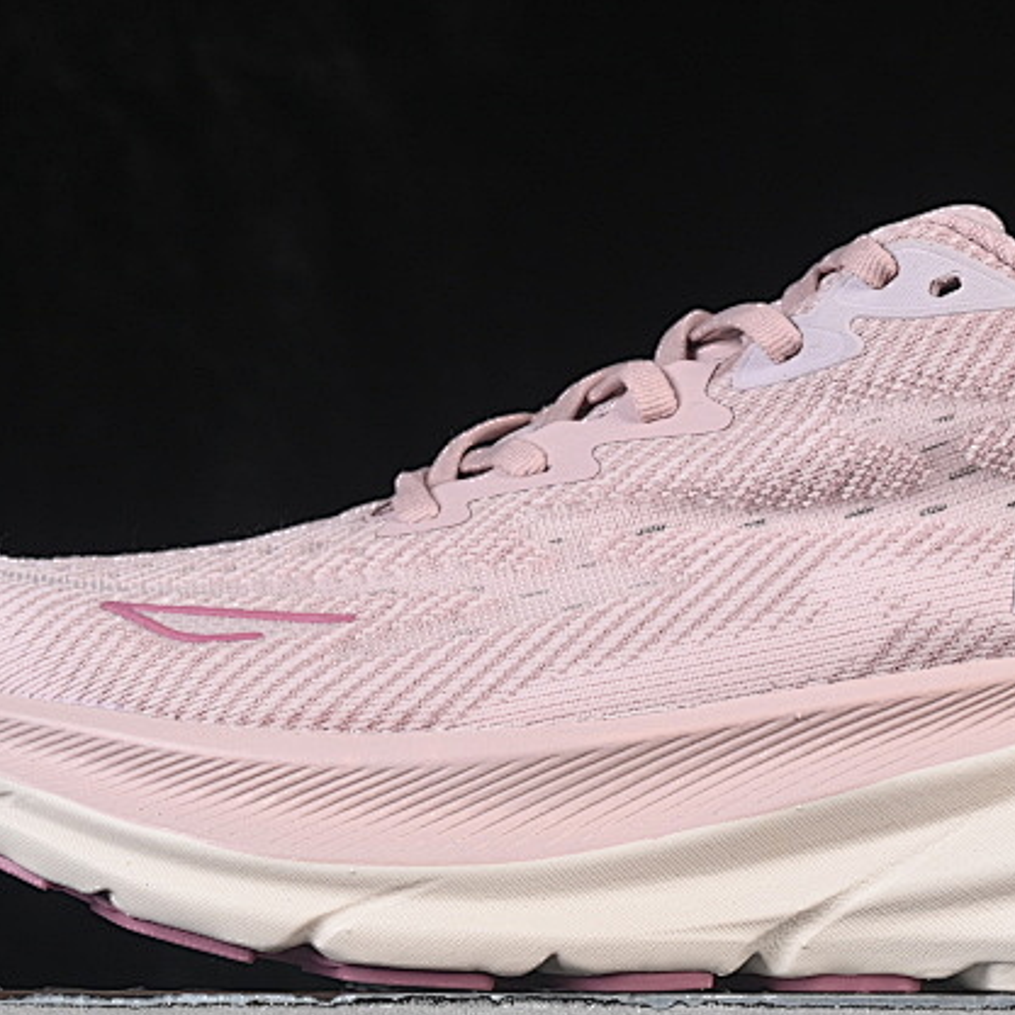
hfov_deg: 10.6
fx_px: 5474
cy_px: 445
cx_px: 750
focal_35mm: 165
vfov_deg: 10.6
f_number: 8
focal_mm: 50
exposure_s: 1/80
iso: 160
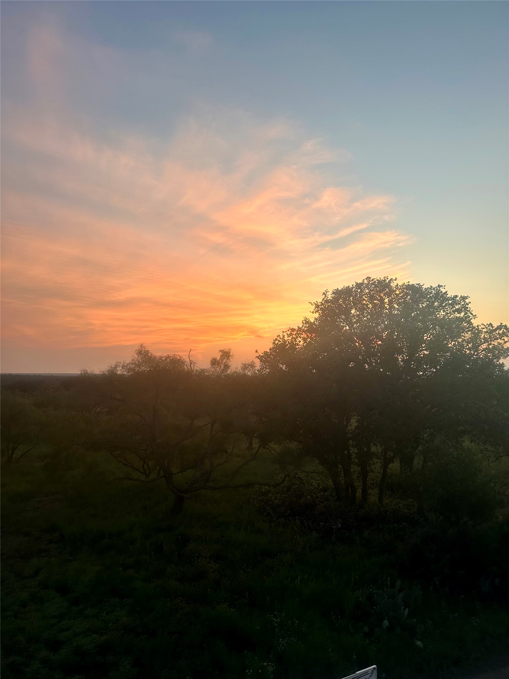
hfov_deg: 56.8
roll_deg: -2.2
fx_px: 471
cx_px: 254
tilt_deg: +3.9
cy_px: 340
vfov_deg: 71.6
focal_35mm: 24
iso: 64
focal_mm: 6.86
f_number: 1.78
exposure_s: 1/121
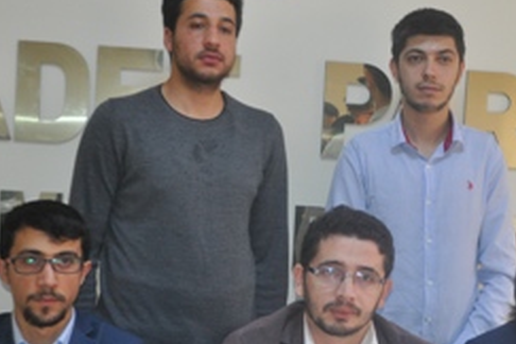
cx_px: 333
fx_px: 1190
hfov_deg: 24.4
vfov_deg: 16.4
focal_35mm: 83
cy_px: 236
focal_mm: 30
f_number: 4.5
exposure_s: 1/60
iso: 800
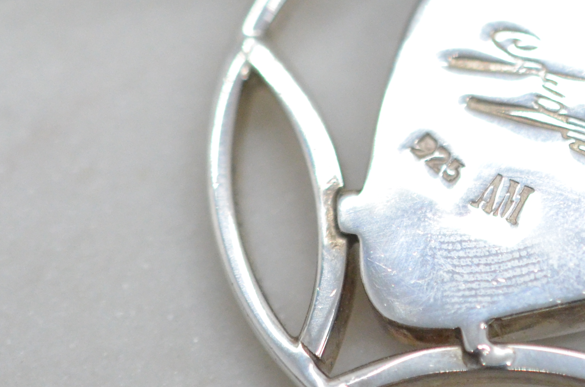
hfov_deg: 11.8
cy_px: 79
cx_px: 515
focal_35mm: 174
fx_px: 2822
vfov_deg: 7.8
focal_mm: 40
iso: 2500
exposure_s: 1/2500
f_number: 3.5
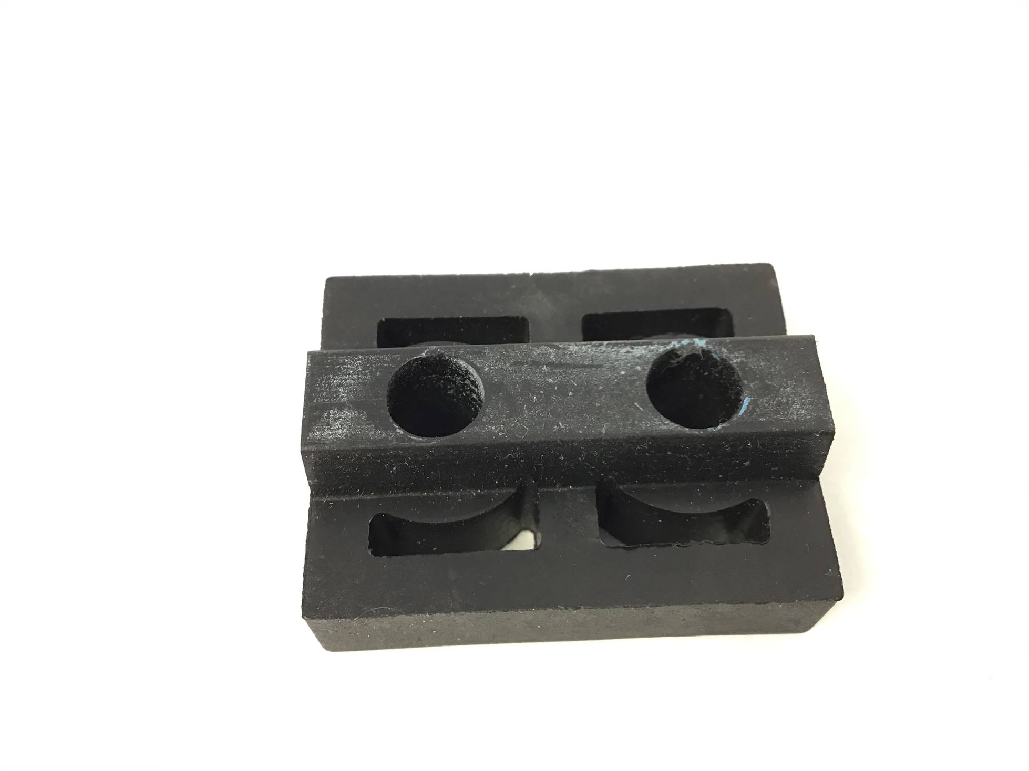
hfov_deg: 58.4
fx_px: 921
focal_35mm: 31
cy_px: 386
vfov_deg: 45.4
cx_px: 514
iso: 80
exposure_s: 1/30
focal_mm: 3.3
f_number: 2.4
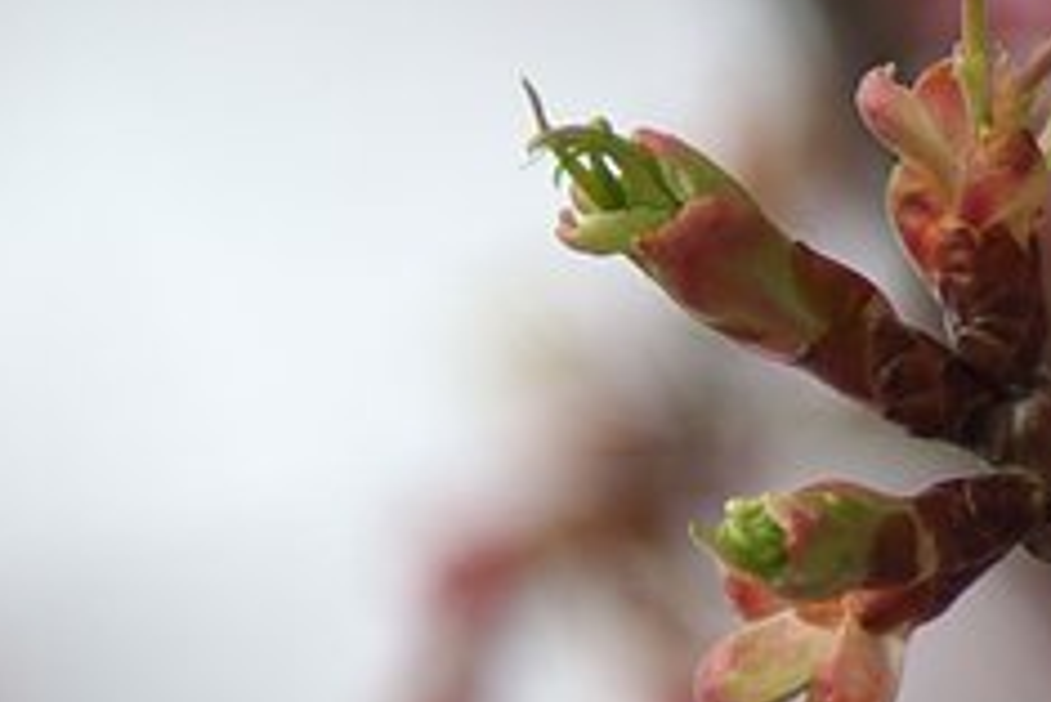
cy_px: 1129
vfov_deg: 1.1
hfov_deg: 1.6
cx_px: 1977
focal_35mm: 1305
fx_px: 38121
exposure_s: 1/1000
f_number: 2.8
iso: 100
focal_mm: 200
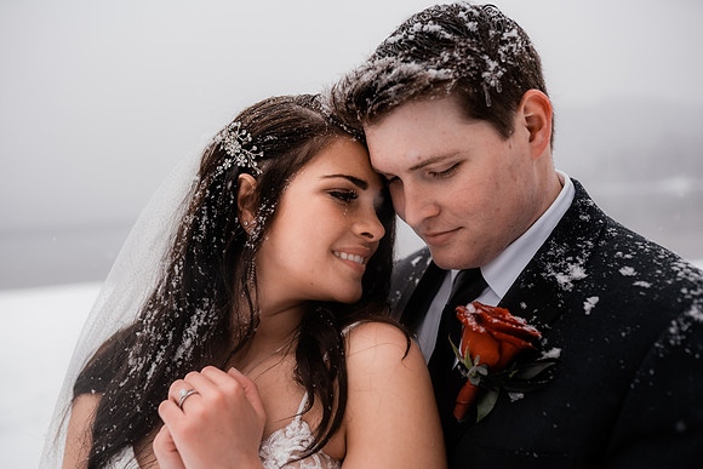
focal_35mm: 35
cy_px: 234
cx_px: 352
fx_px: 684
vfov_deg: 37.9
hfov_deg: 54.4
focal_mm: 35
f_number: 2.5
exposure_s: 1/200
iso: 100
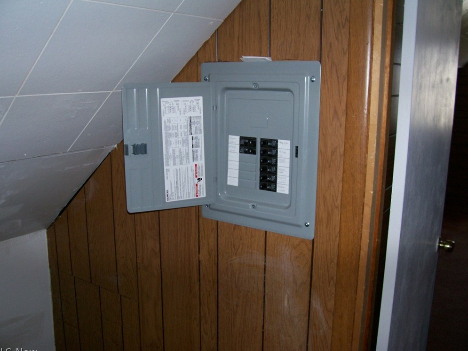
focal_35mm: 35
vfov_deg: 40.7
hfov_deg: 52.6
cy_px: 179
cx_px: 230
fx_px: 473
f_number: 2.7
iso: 80
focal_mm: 5.6
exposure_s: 1/64
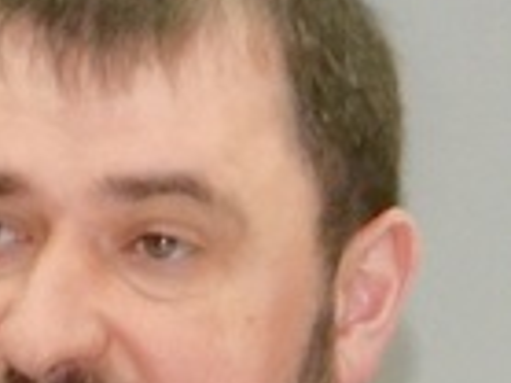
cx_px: -29
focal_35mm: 365
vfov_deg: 4.0
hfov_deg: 5.4
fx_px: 5387
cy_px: 551
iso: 3200
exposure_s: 1/60
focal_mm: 55
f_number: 5.6
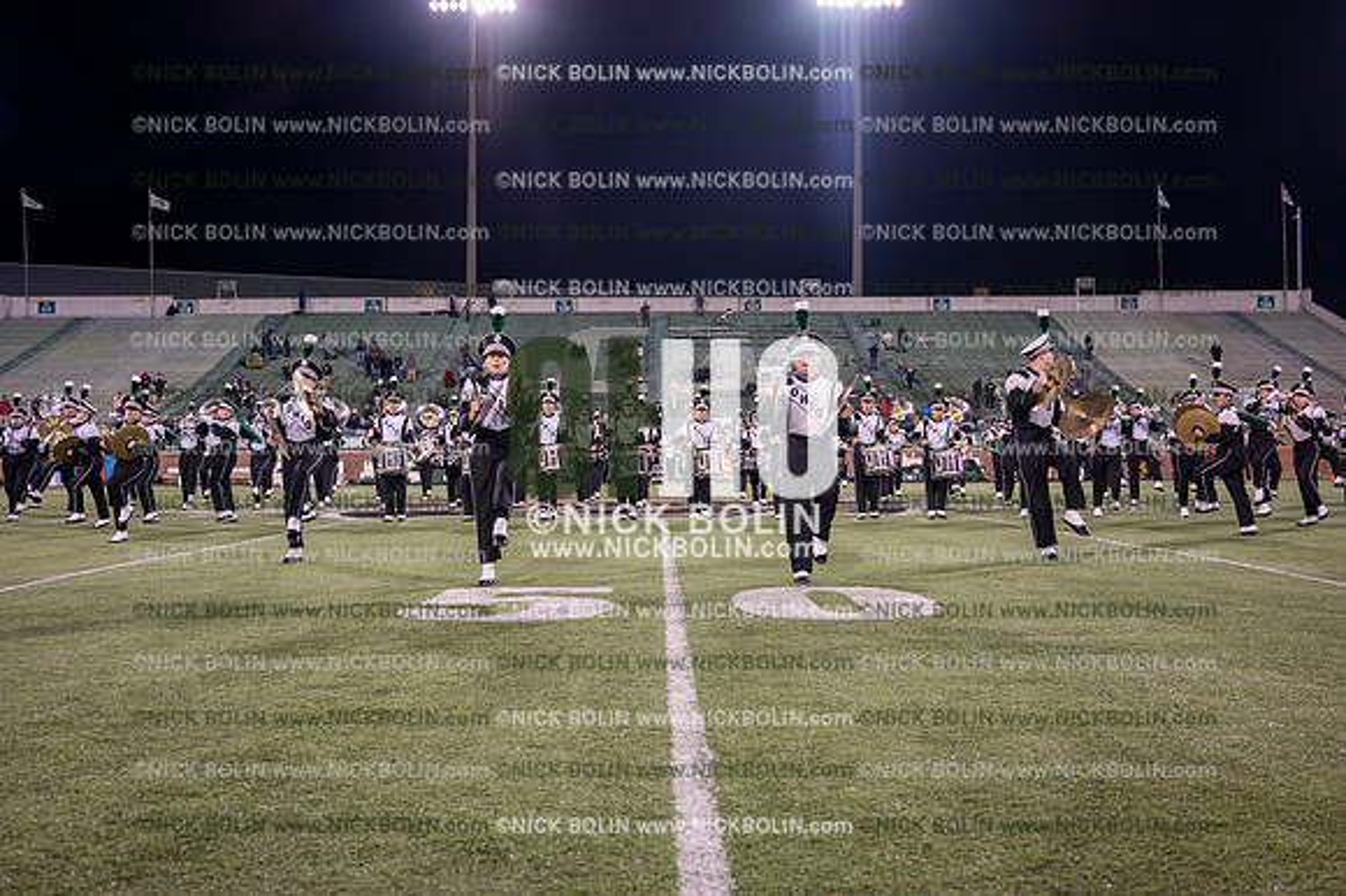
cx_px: 673
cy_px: 448
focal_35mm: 34
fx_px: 1289
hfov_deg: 55.1
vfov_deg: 38.3
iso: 3200
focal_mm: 34.5
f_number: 4
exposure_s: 1/640
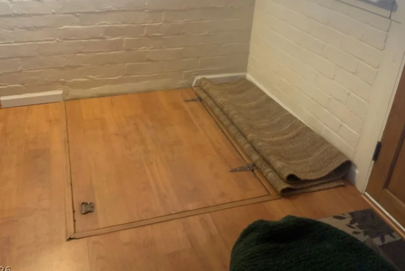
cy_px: 106
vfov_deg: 38.7
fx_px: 383
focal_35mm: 34
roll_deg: -4.0
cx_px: 190
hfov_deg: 55.7
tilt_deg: -26.6
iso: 200
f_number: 1.8
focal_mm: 3
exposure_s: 1/60
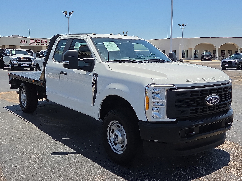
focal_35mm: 37
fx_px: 259
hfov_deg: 50.1
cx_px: 121
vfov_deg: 38.7
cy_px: 90
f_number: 1.8
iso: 25
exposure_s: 1/2500
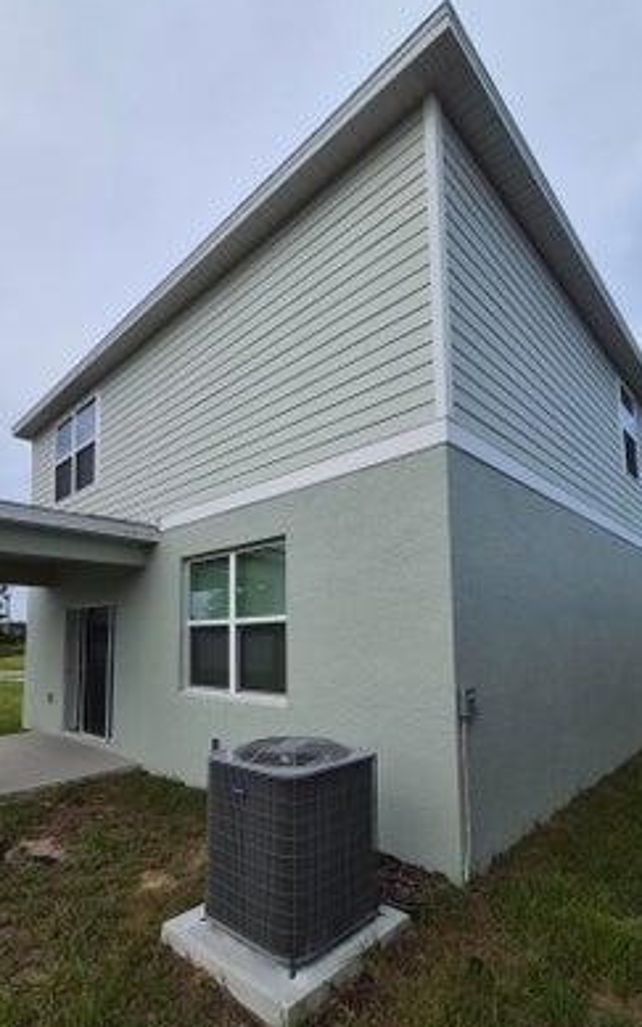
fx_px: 476
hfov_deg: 68.0
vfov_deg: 93.5
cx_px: 325
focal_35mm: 17
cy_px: 599
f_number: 2.2
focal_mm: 1.74
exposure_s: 1/1996
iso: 50
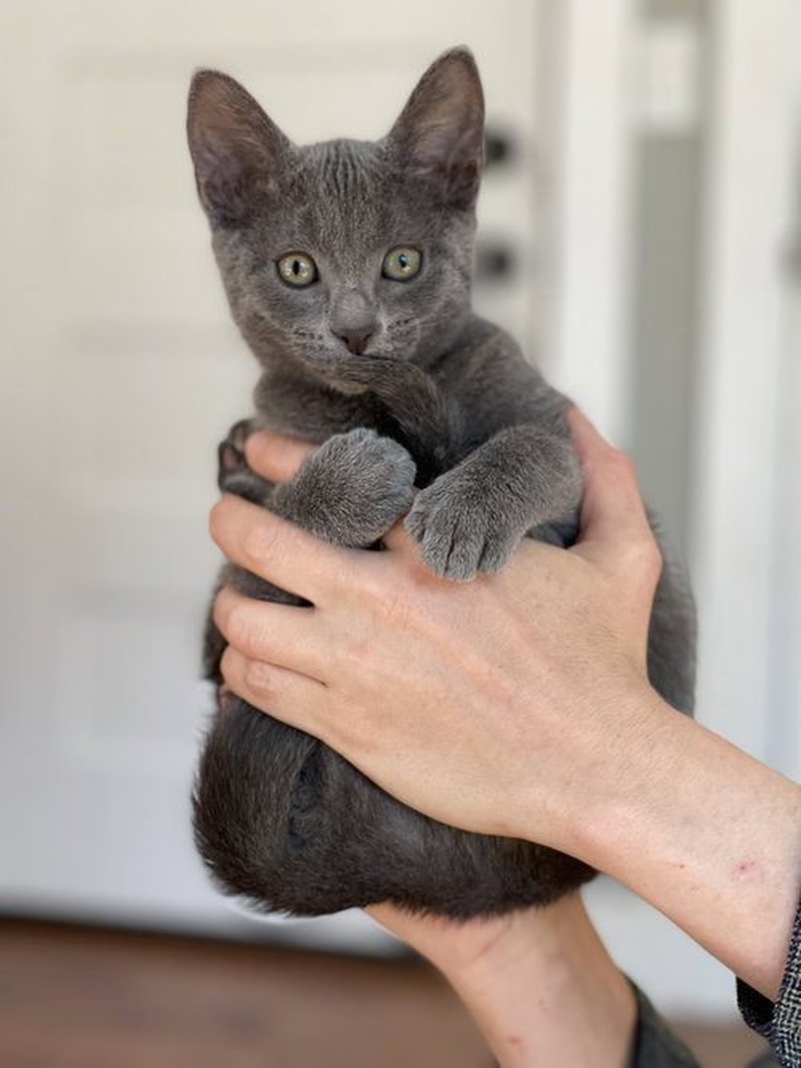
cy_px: 534
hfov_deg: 22.9
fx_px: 1975
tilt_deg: -4.8
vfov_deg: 30.3
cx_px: 400
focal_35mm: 64
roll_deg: -0.7
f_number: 2.2
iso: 160
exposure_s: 1/121
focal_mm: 7.5
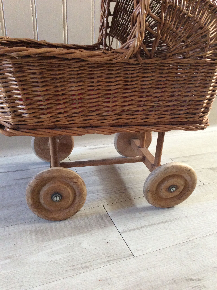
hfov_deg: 44.1
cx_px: 108
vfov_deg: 56.9
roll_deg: -1.9
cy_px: 145
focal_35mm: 32
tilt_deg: -23.8
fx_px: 268
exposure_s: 1/25
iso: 200
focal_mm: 3.3
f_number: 2.4
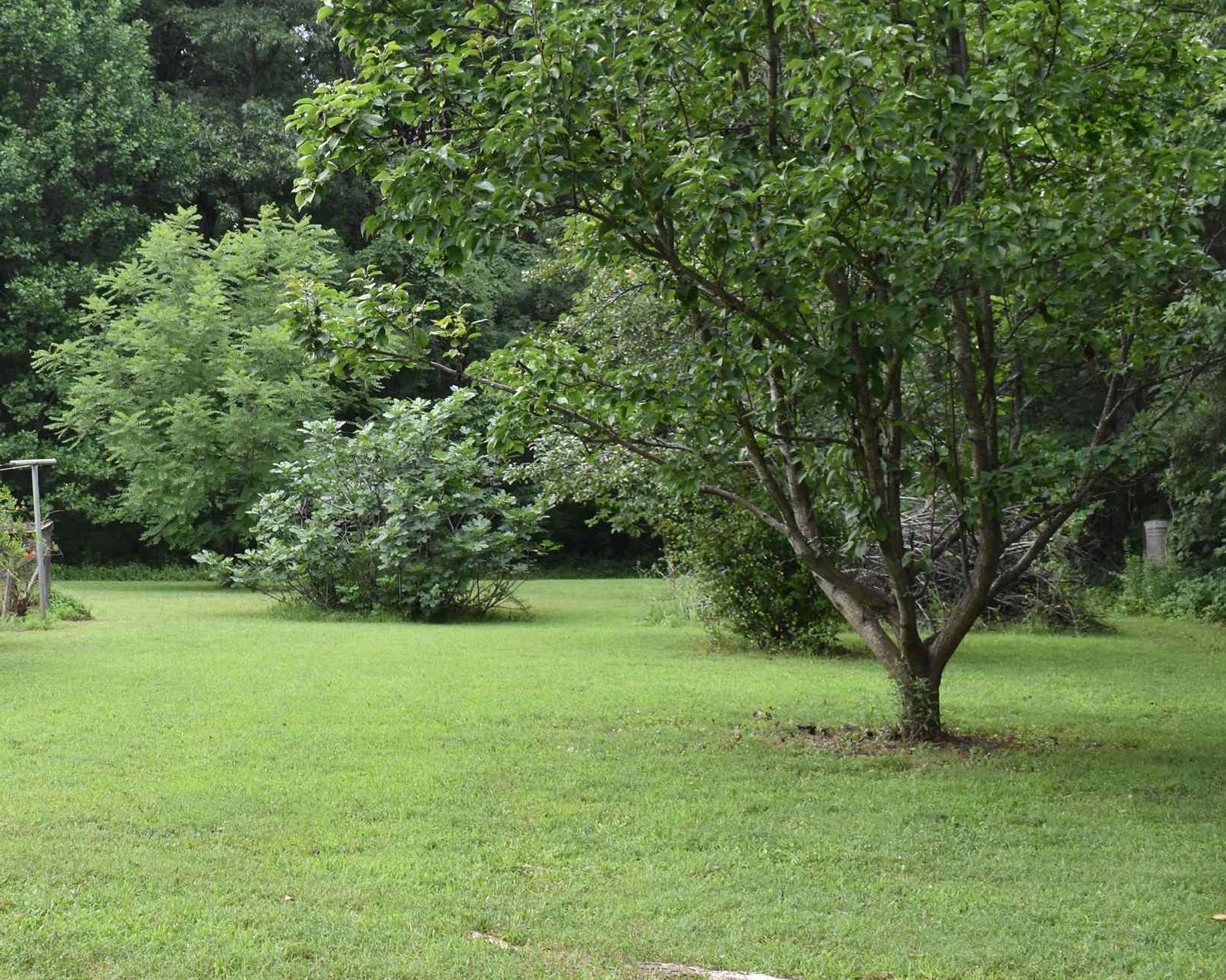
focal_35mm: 56
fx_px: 2028
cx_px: 257
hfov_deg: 32.8
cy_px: 332
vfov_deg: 27.0
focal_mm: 21
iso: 400
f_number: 5
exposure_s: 1/100
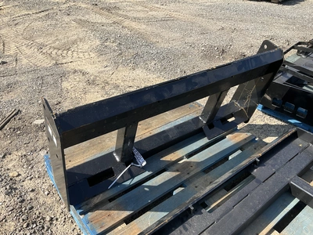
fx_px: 262
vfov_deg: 48.2
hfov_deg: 61.7
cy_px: 118
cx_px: 156
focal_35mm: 29
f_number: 1.8
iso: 25
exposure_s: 1/1055
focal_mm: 3
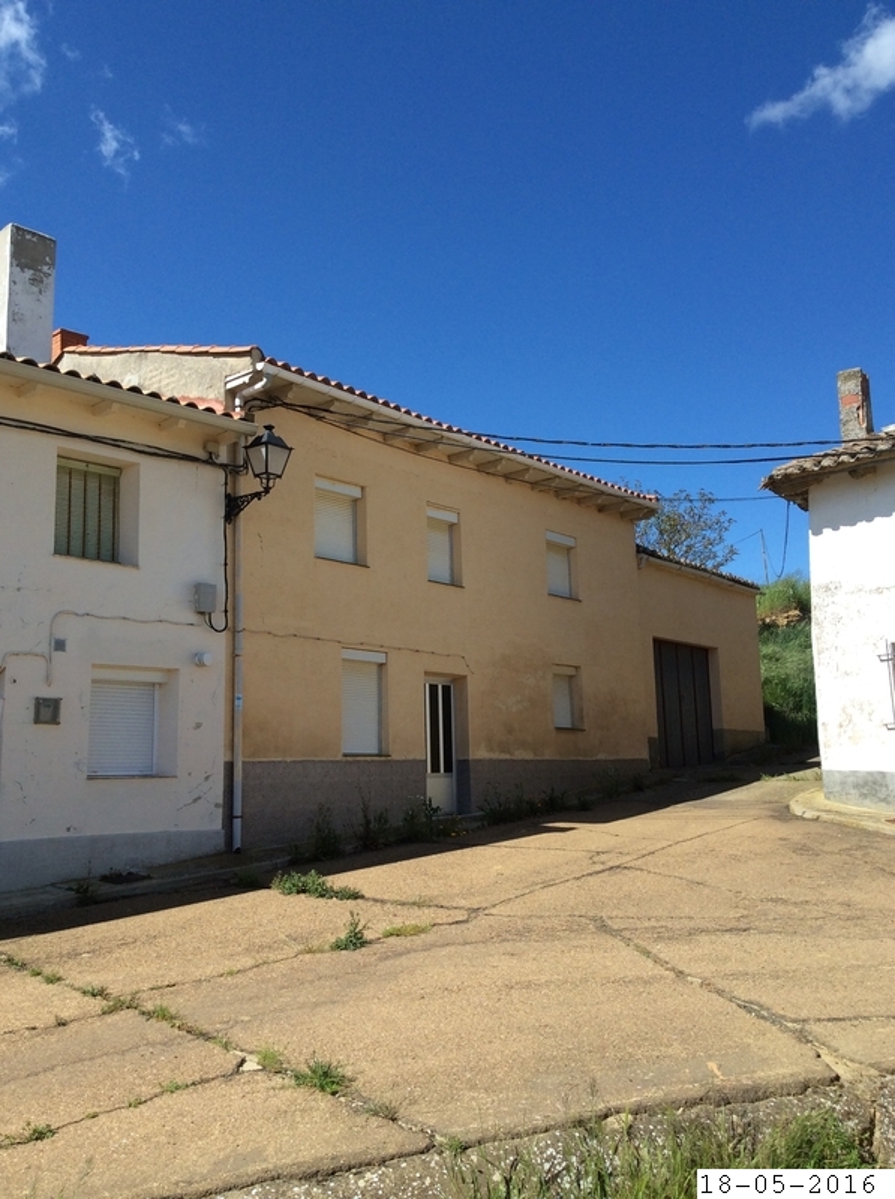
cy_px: 600
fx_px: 1141
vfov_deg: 55.4
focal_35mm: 33
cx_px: 448
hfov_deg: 42.8
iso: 32
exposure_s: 1/1192
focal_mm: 3.3
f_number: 2.4
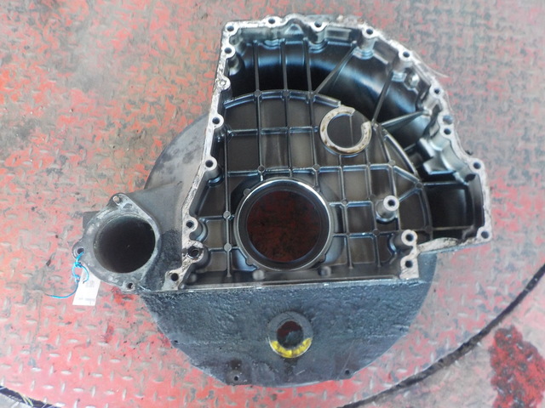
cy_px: 204
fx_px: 472
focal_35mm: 30
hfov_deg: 60.0
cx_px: 272
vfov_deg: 46.8
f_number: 3.3
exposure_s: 1/30
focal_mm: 4.1
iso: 320
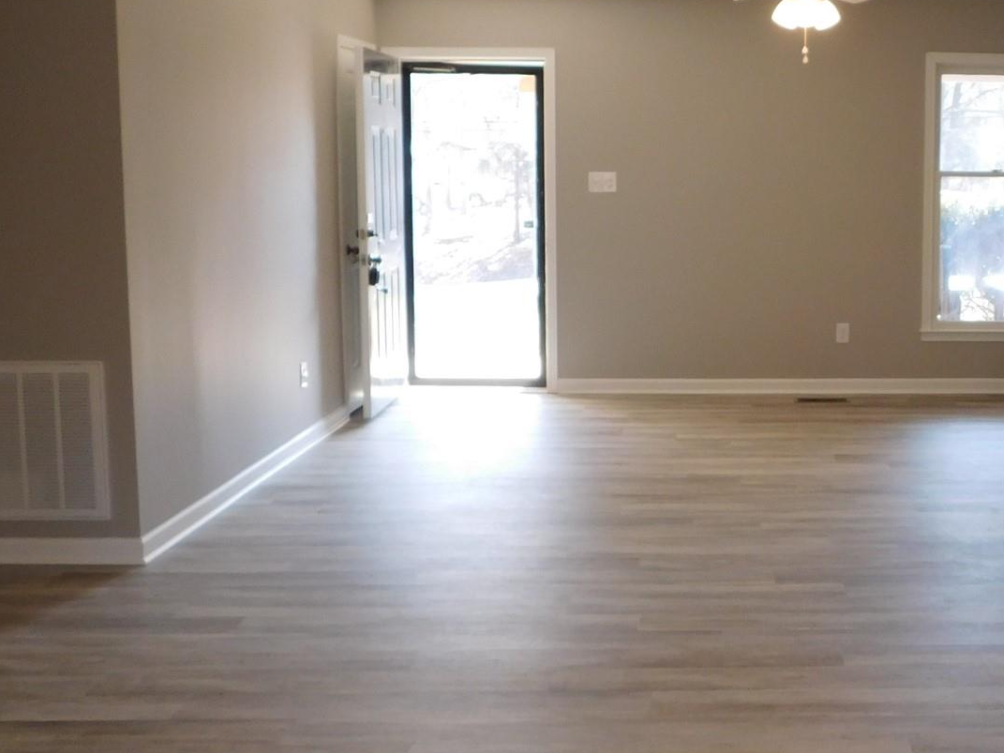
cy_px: 291
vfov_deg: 32.7
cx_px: 808
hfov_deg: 41.1
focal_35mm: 44
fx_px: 1276
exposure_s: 1/40
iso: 125
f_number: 3
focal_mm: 4
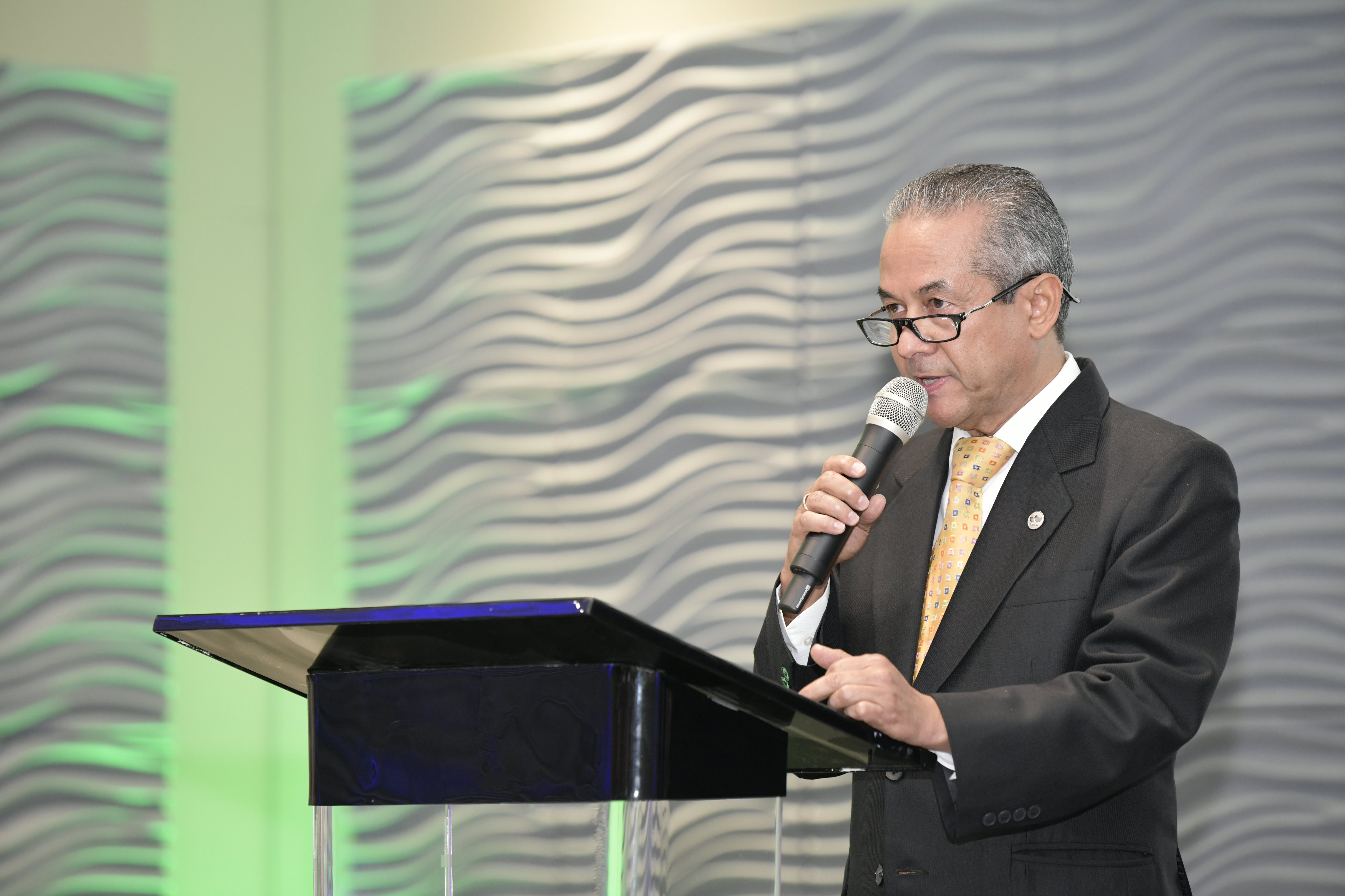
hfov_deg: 11.1
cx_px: 672
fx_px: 6911
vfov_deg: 7.4
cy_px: 448
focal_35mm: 185
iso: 2000
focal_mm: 185
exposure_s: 1/125
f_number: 4
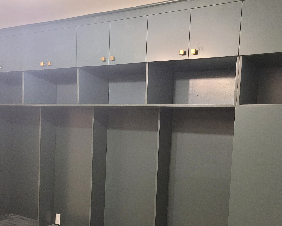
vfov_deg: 35.9
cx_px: 151
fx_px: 342
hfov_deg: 44.8
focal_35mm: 41
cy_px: 160
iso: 500
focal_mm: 5.4
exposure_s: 1/40
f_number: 1.8
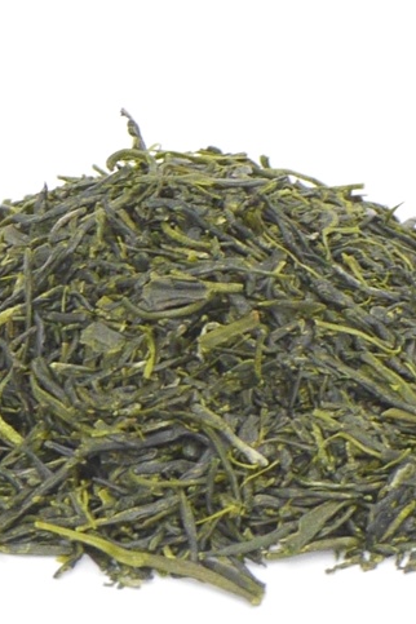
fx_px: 2686
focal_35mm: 155
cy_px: 320
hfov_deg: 8.9
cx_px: 168
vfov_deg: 13.2
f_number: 7.1
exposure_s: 1/100
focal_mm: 45
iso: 1250
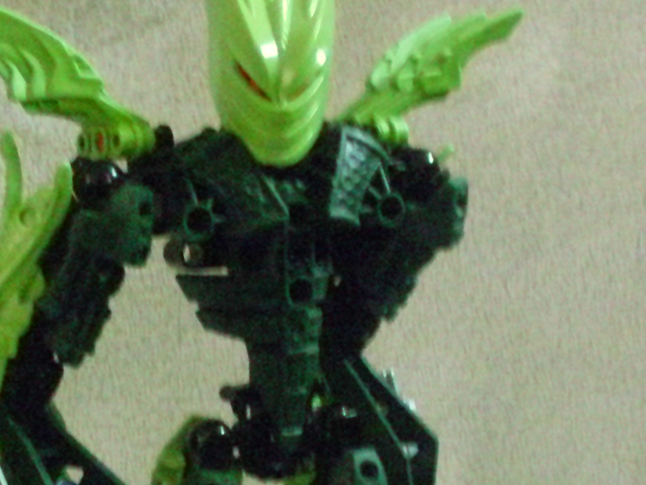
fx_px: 1829
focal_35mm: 98
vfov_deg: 14.9
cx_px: 262
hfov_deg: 20.0
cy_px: 431
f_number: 3.1
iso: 1600
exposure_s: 1/16
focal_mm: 6.3
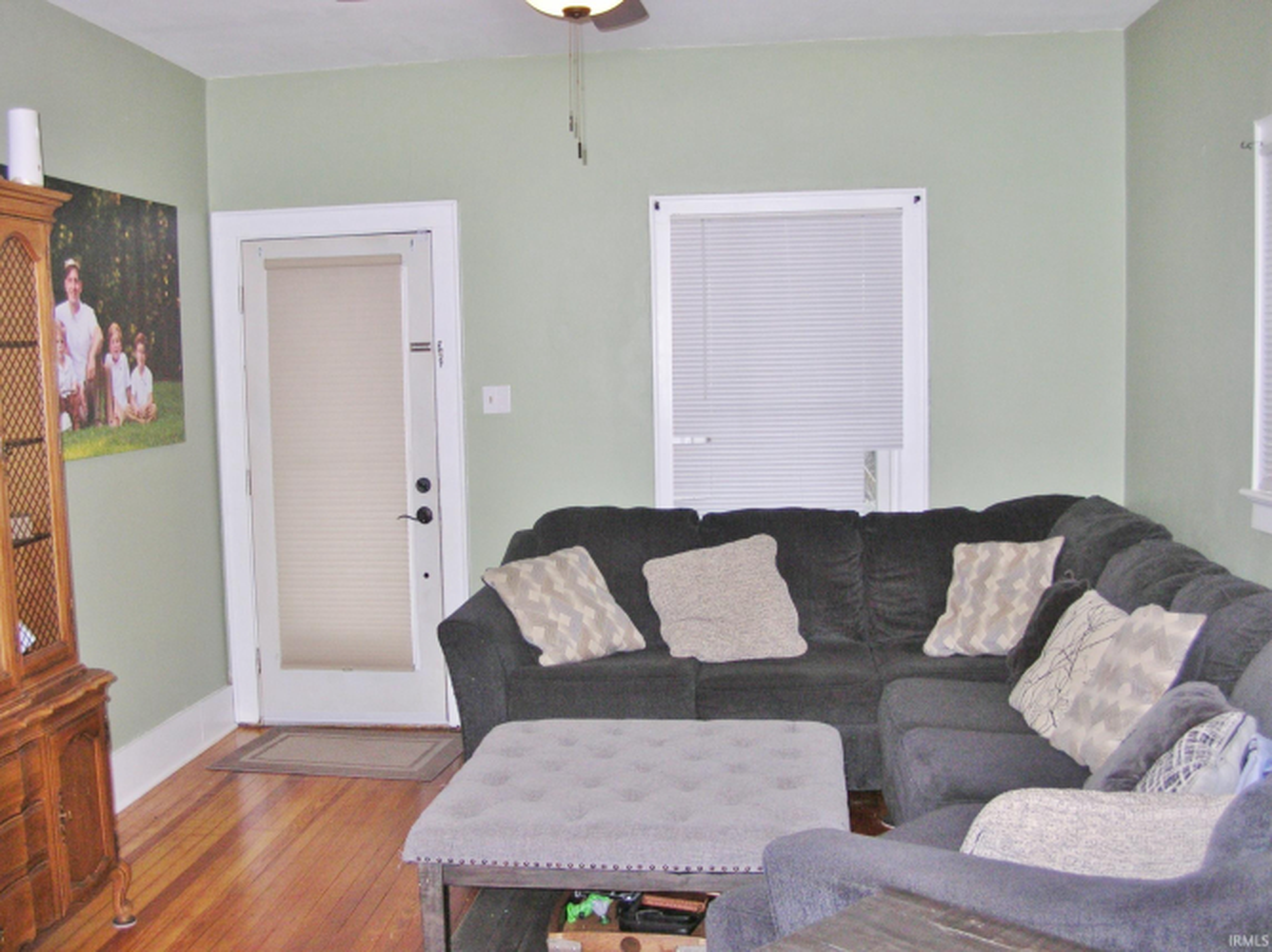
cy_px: 476
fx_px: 1322
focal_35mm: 36
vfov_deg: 39.6
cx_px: 636
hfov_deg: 51.4
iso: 77
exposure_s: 1/60.1
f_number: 2.7
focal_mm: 6
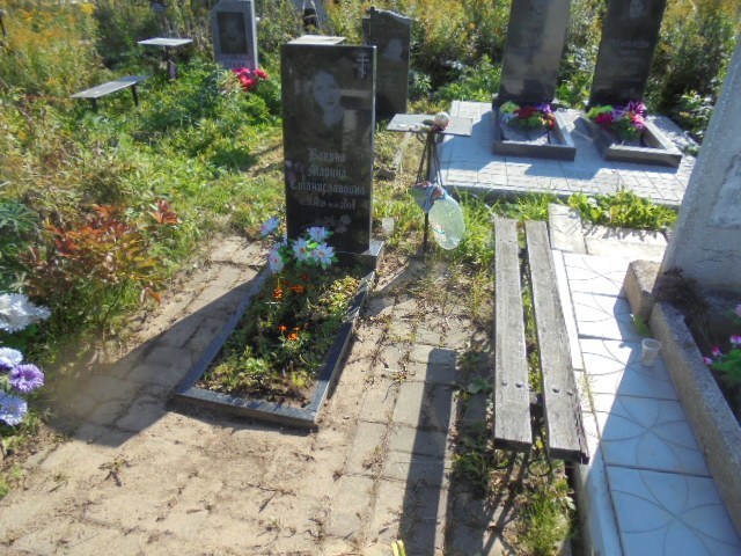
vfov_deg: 53.1
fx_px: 557
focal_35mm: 26
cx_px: 370
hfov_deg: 67.3
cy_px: 278
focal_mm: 4.6
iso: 100
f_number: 3.5
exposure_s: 1/800
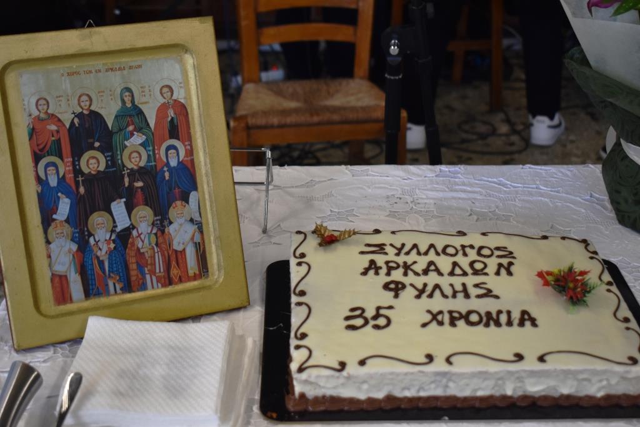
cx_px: 320
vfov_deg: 23.8
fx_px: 1013
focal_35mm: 57
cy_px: 214
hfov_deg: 35.0
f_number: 4.8
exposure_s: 1/125
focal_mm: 38
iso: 800
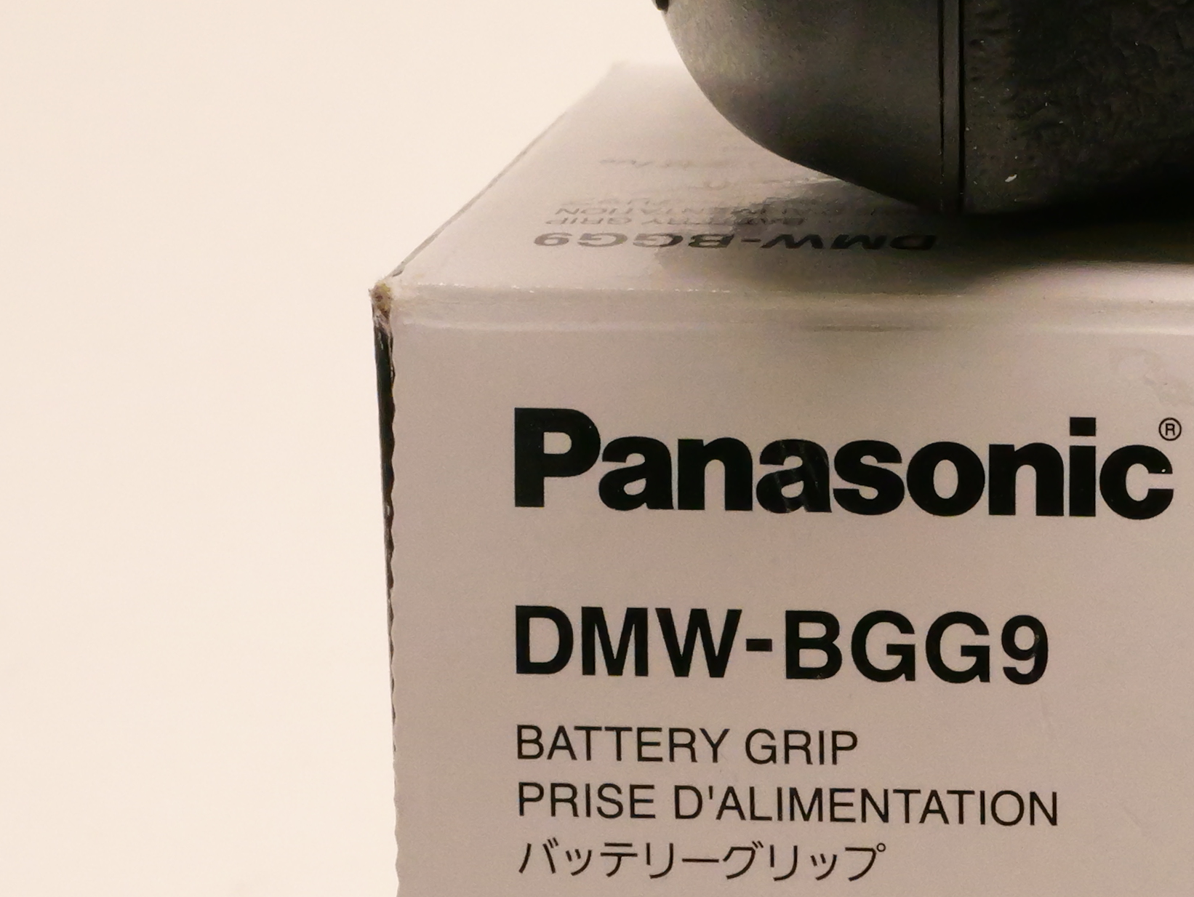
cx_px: 1744
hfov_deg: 9.2
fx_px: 7281
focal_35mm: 211
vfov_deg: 7.0
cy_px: 570
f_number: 8
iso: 3200
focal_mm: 30
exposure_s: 1/160
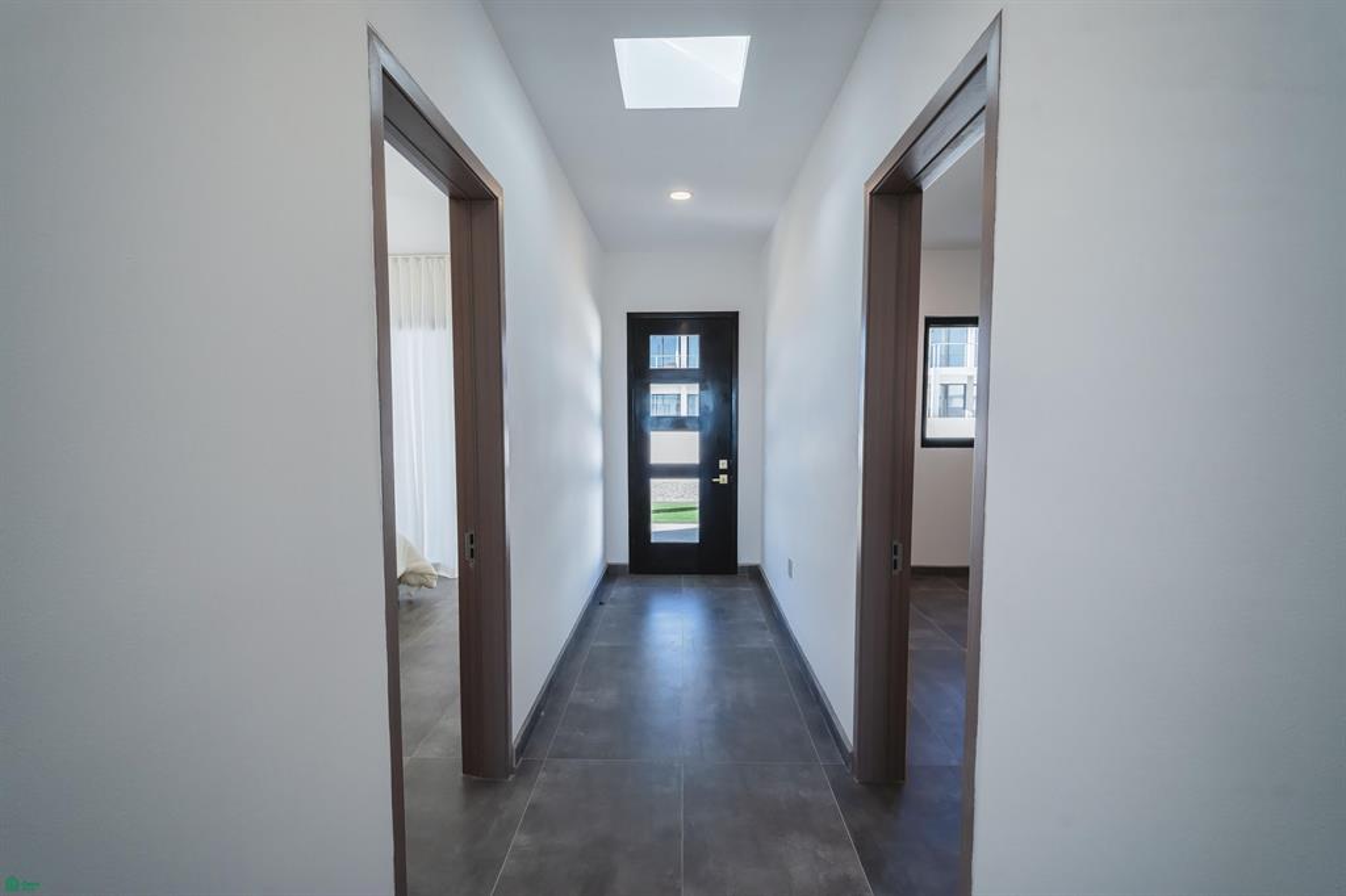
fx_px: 523
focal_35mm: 14
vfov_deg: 81.2
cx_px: 673
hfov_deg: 104.3
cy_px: 448
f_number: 5.6
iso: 400
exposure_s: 1/200
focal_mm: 14
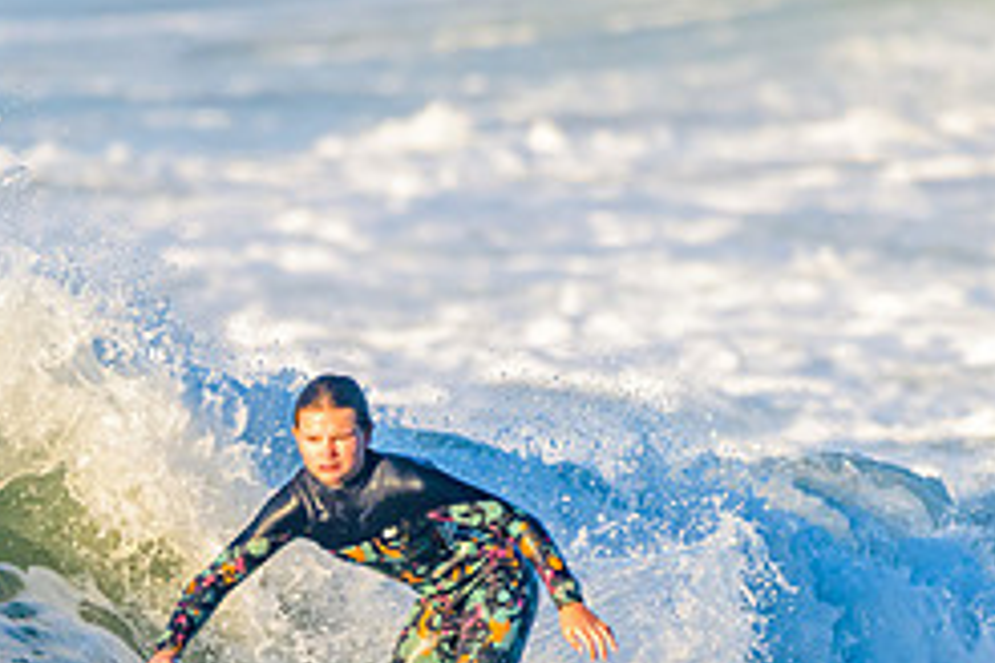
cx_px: 361
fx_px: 39603
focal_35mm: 1433
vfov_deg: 1.0
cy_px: 536
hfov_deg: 1.4
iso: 450
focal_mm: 500
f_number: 5.6
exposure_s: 1/2000
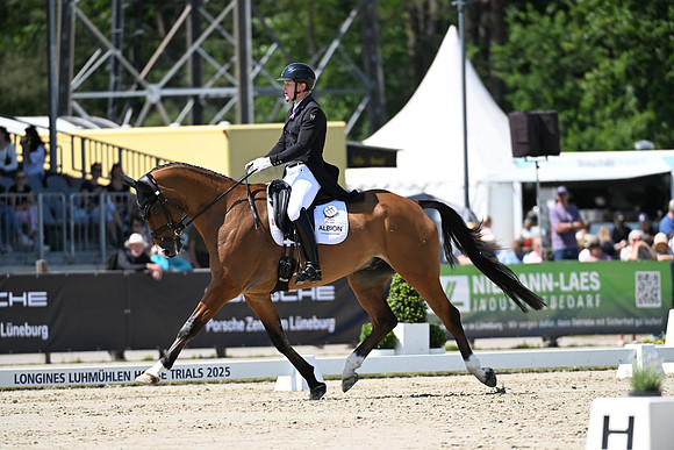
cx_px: 337
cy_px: 225
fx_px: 7490
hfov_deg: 5.2
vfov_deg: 3.4
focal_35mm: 400
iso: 500
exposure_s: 1/1600
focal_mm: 400
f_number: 5
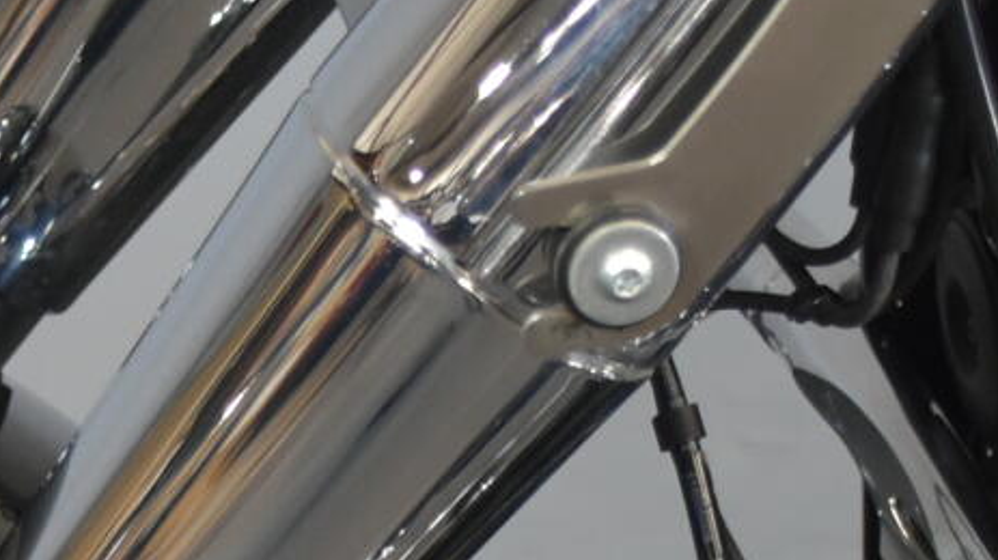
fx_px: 4312
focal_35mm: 163
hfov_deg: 12.9
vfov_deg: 7.1
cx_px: -170
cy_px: 1156
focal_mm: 24
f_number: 4
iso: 1250
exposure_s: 1/30
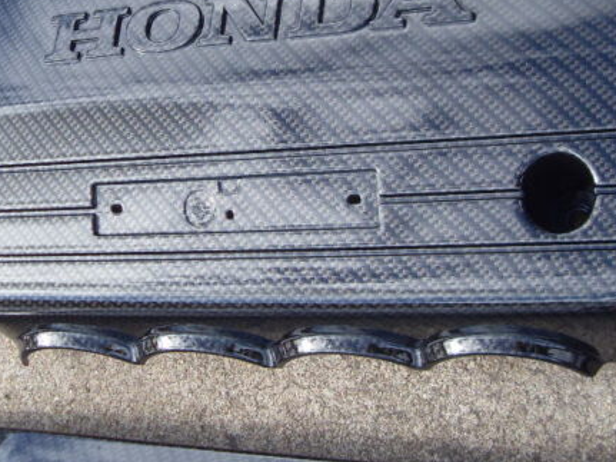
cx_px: 352
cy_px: 113
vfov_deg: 22.4
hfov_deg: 29.8
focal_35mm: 65
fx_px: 1156
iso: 80
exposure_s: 1/60
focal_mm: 6.3
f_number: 7
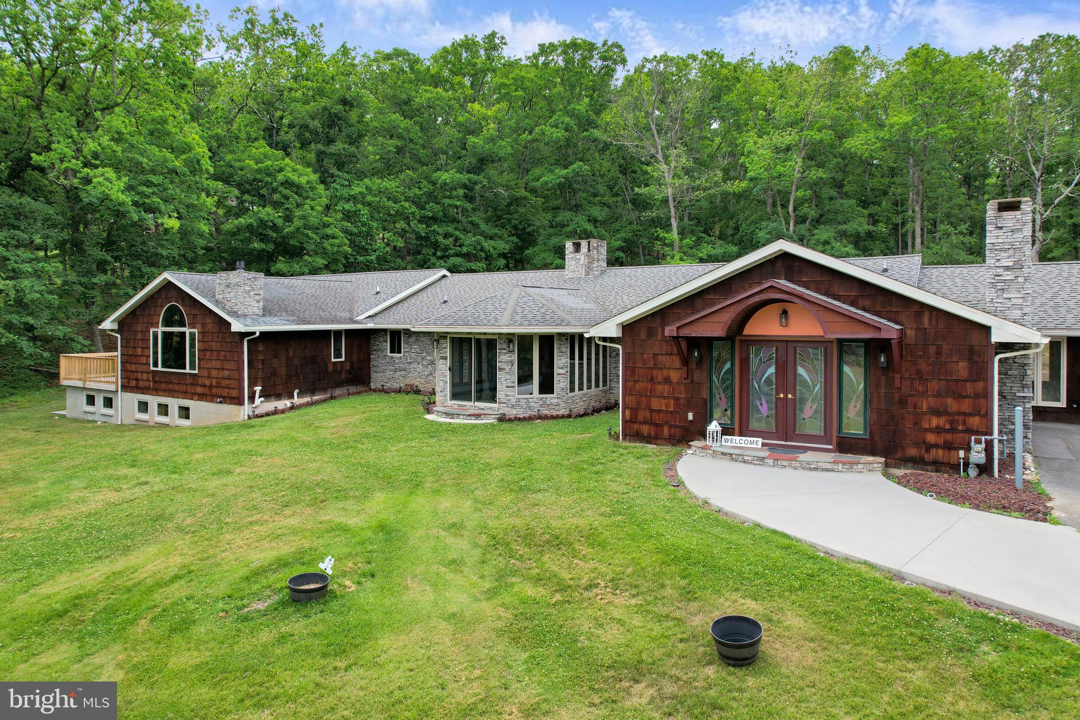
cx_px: 540
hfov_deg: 78.6
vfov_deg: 57.2
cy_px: 360
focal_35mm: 22
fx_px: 660
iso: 110
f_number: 2.8
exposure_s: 1/80
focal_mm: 8.4
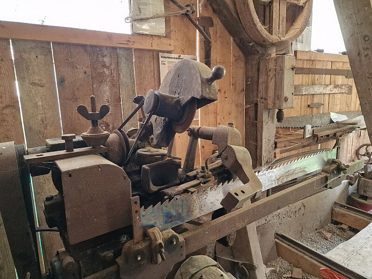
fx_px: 247
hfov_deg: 73.9
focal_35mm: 23
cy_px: 140
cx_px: 186
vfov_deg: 58.9
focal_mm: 6.4
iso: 500
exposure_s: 1/100
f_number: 1.8
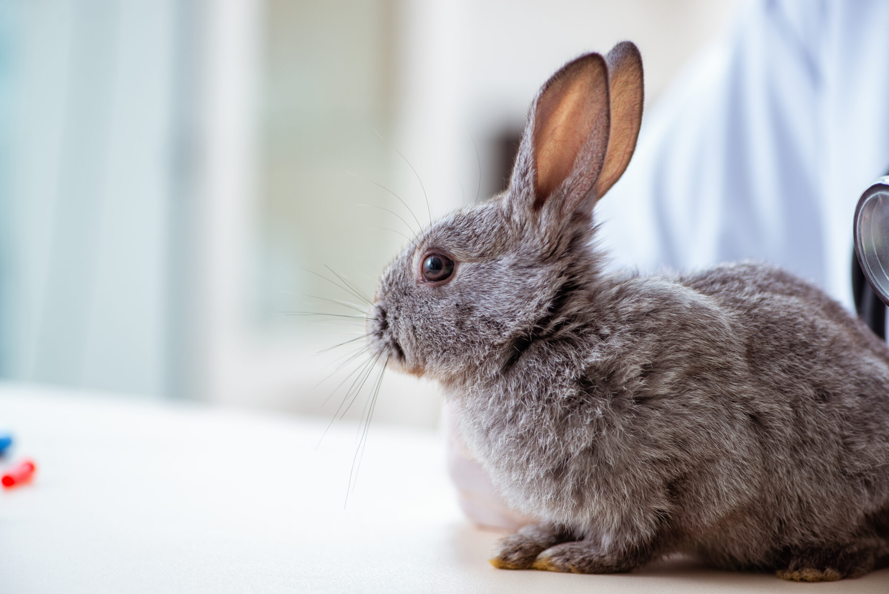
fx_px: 2594
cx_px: 444
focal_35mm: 105
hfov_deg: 19.4
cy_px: 297
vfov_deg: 13.1
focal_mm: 105
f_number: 5
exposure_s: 1/100
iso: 160
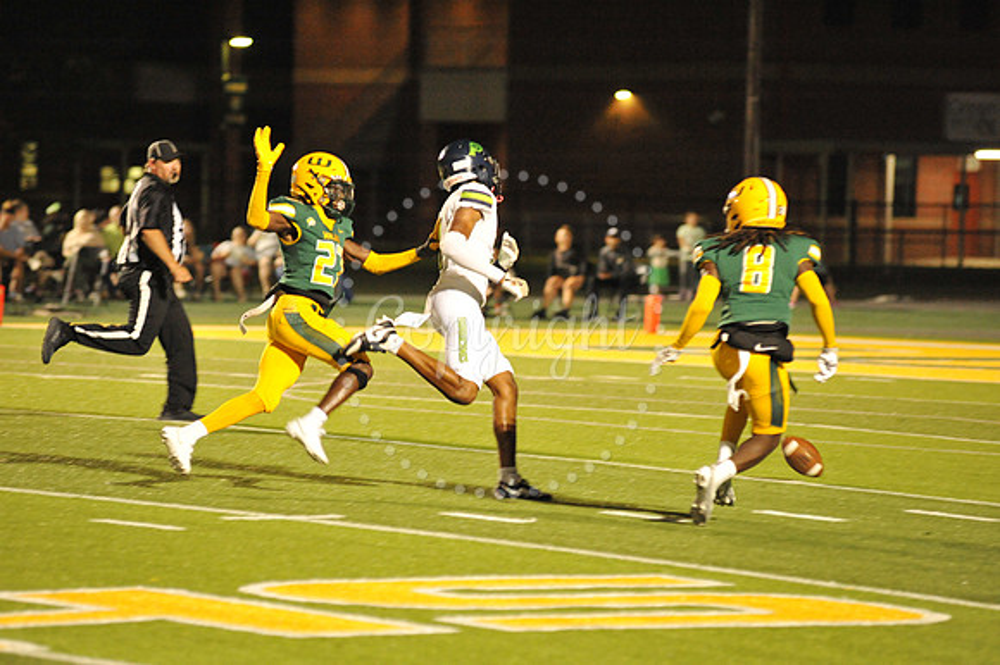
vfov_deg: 6.9
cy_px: 332
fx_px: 5552
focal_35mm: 200
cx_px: 500
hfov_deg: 10.3
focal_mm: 200
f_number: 4
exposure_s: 1/320
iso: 6400
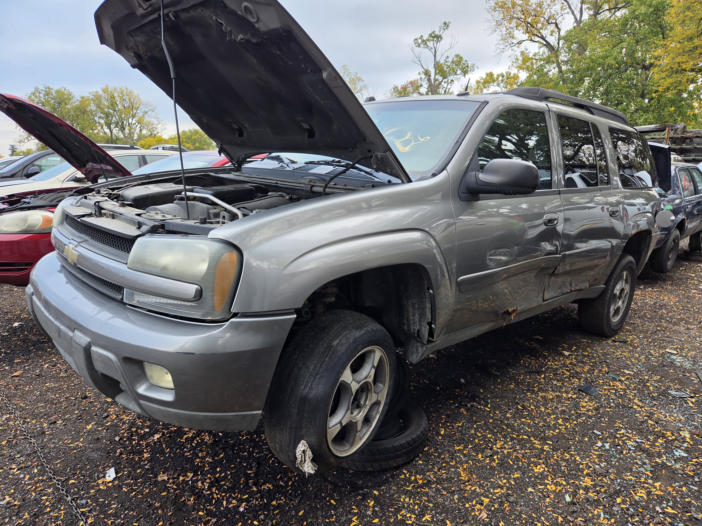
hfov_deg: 73.9
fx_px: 466
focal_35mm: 23
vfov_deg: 58.9
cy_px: 263
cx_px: 351
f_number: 1.8
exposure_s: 1/180
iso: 32
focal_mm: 5.4
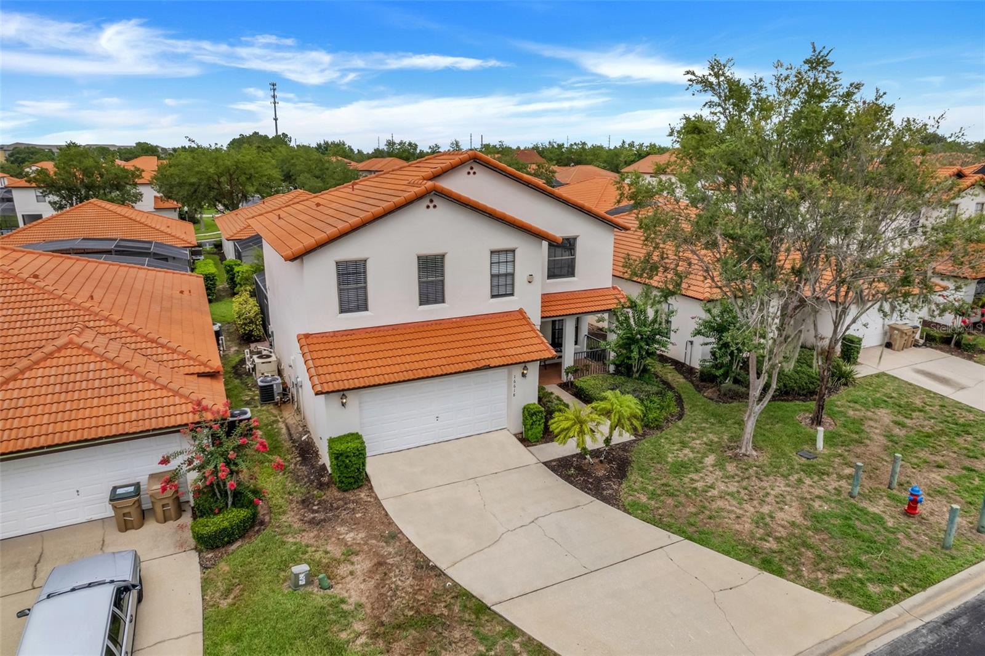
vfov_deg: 57.2
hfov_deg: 78.6
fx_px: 602
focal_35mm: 22
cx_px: 492
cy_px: 328
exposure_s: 1/80
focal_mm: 8.38
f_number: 2.8
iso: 100
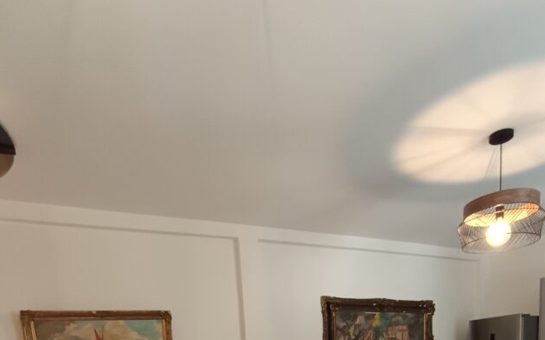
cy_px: 420
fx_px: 386
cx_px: 277
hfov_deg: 70.4
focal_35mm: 26
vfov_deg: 35.7
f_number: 2.2
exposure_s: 1/50
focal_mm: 1.65
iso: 270
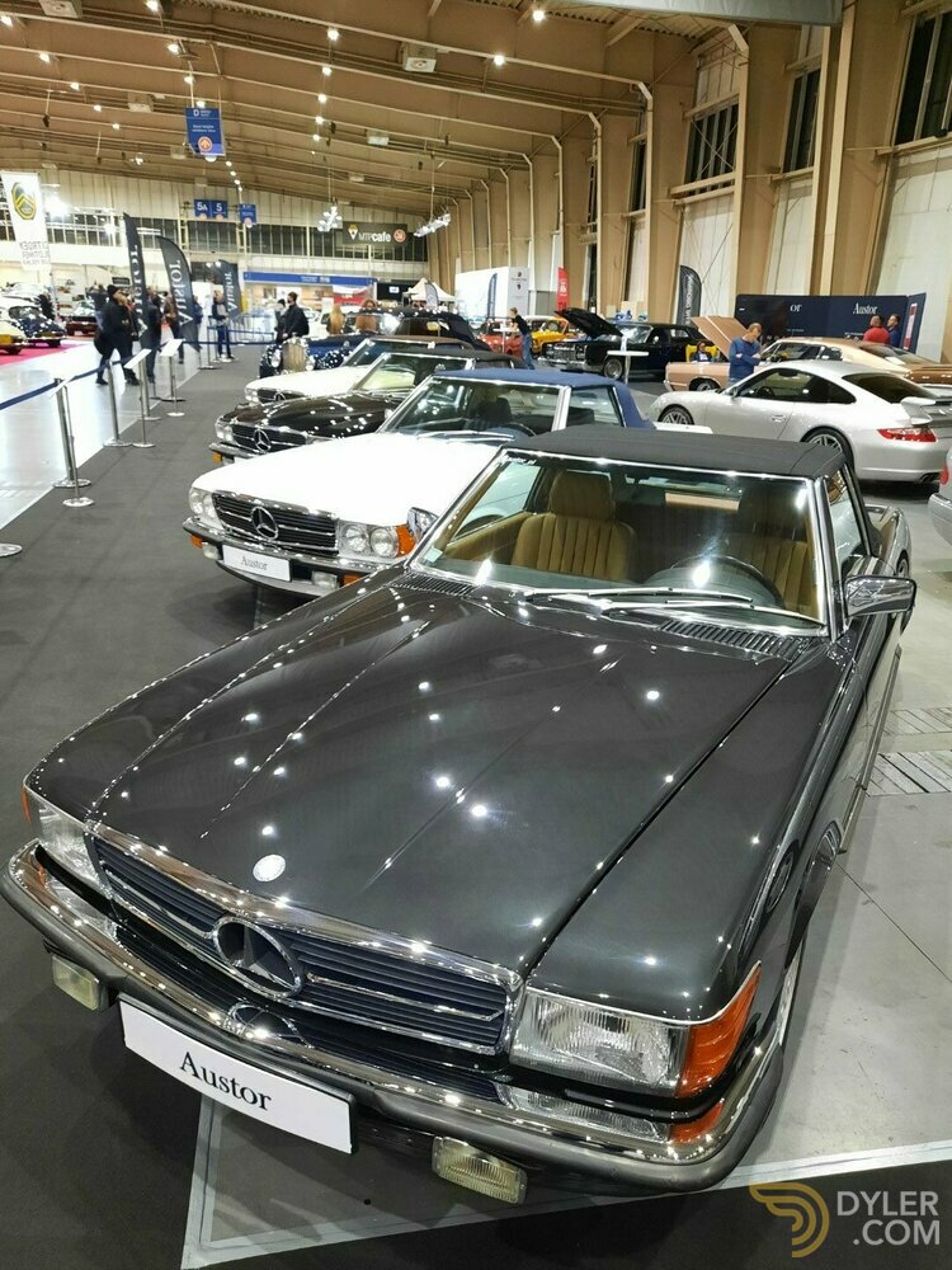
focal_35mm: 25
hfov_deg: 54.9
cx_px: 476
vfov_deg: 69.4
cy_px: 635
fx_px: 917
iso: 400
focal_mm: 4.6
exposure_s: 1/33
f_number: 2
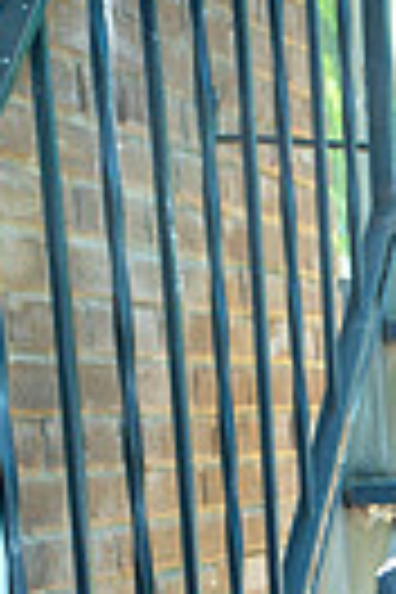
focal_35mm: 136
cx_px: 648
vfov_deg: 14.0
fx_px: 2244
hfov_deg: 9.7
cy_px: 914
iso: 320
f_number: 7.1
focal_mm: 40
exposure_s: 1/160
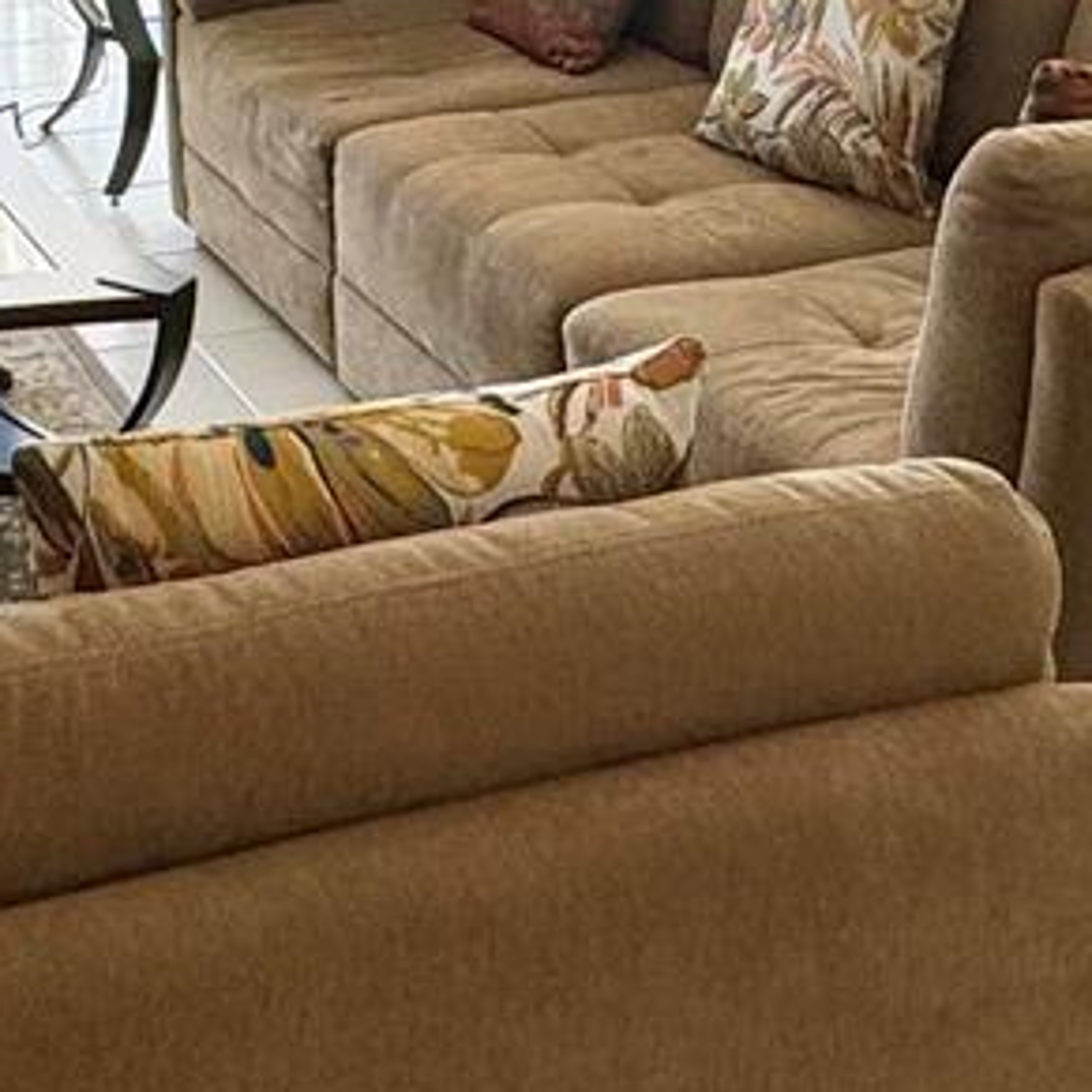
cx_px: 259
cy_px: -334
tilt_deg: -4.5
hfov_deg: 25.0
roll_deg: +0.3
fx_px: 2427
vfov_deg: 22.6
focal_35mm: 68
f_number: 2.2
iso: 100
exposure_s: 1/120
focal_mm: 2.22
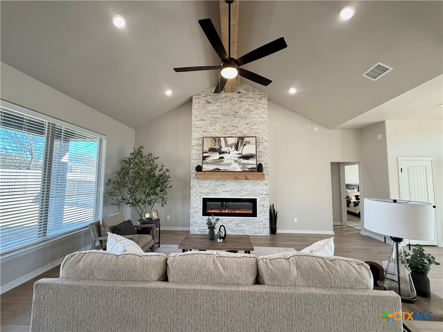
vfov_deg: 85.7
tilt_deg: +4.2
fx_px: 179
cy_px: 166
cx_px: 222
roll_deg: -0.6
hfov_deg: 102.1
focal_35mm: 14
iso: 160
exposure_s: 1/120
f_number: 2.2
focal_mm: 2.22
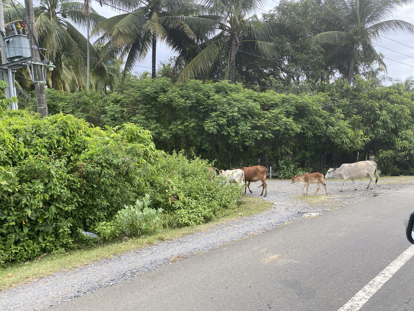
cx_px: 207
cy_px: 156
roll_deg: -0.4
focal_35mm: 26
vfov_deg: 53.1
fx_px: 311
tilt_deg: -6.7
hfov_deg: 67.3
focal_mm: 4.25
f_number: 1.8
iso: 32
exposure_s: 1/186
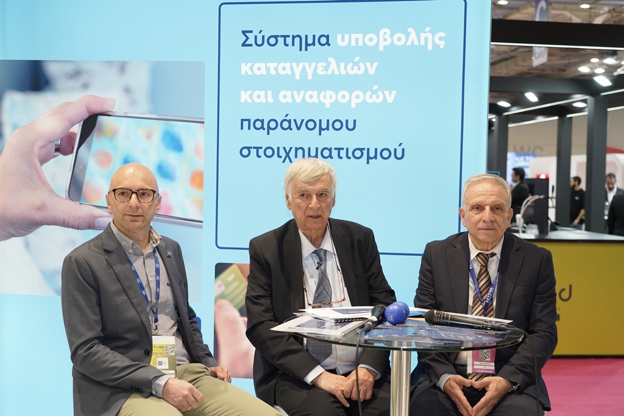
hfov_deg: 41.1
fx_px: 832
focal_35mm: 48
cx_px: 312
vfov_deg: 28.1
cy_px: 208
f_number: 4
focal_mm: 48
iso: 1000
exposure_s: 1/200
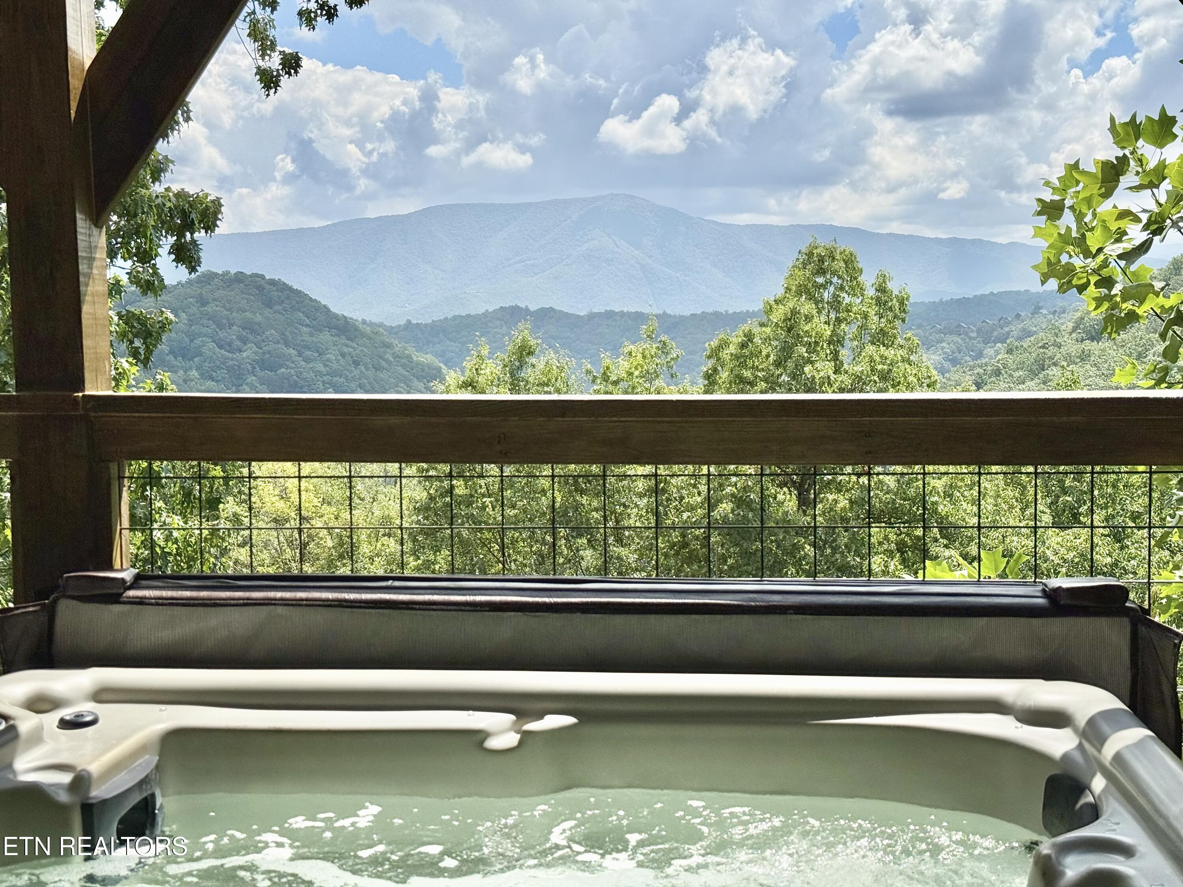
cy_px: 444
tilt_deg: -3.6
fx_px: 1640
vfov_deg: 30.3
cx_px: 592
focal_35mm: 48
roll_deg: +0.1
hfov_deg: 39.7
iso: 64
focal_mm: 6.76
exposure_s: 1/9901
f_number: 1.78
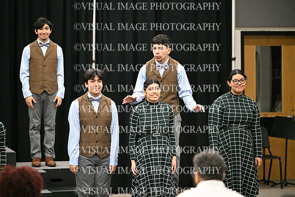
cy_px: 98
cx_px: 148
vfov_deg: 9.2
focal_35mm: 150
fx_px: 1229
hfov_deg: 13.7
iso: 12800
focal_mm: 150
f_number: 2.8
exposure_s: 1/1000
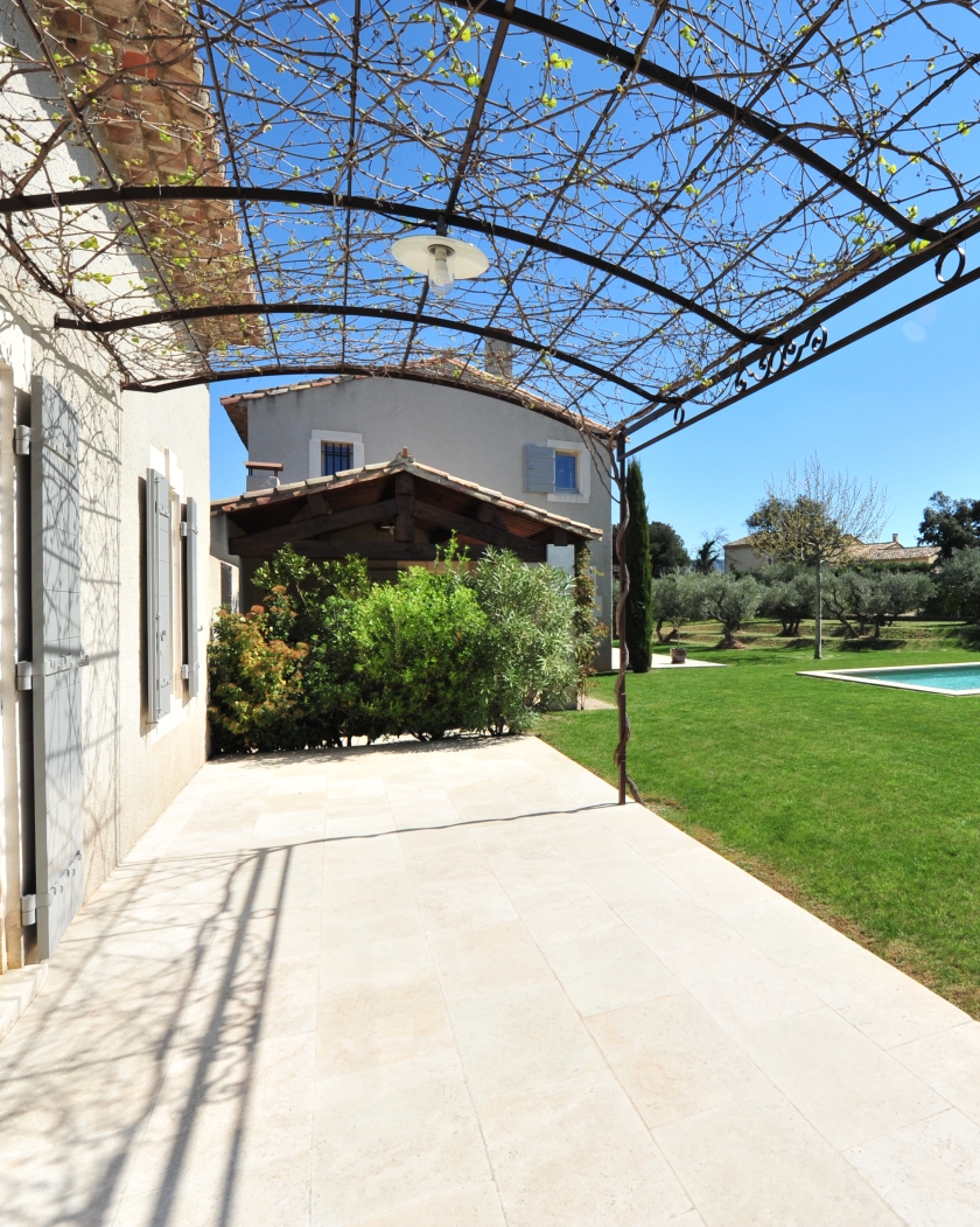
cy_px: 609
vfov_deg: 80.4
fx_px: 726
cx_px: 712
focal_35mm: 20
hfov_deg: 64.7
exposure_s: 1/1600
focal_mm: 14
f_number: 10
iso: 800
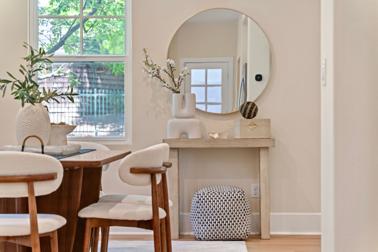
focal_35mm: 79
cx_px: 189
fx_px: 830
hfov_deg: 25.7
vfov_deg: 17.3
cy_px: 126
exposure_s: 1/30
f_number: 4.5
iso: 400
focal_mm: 79
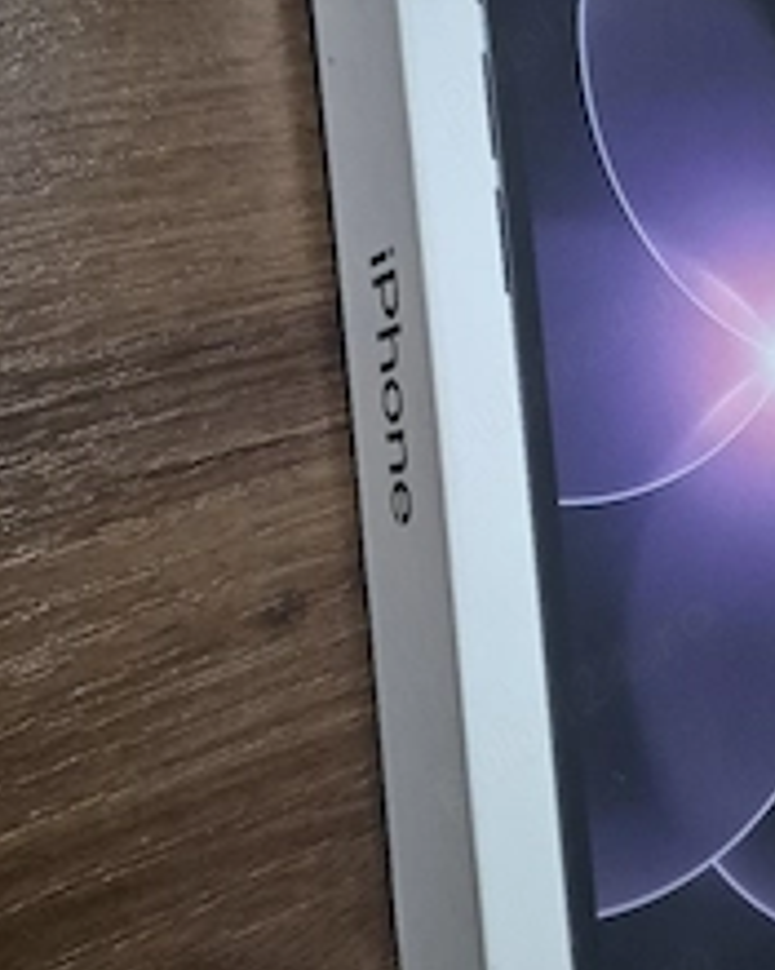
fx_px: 1176
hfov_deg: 34.9
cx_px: 660
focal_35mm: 41
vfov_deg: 44.7
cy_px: 412
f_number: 1.8
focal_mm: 5.4
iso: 800
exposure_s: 1/43.1
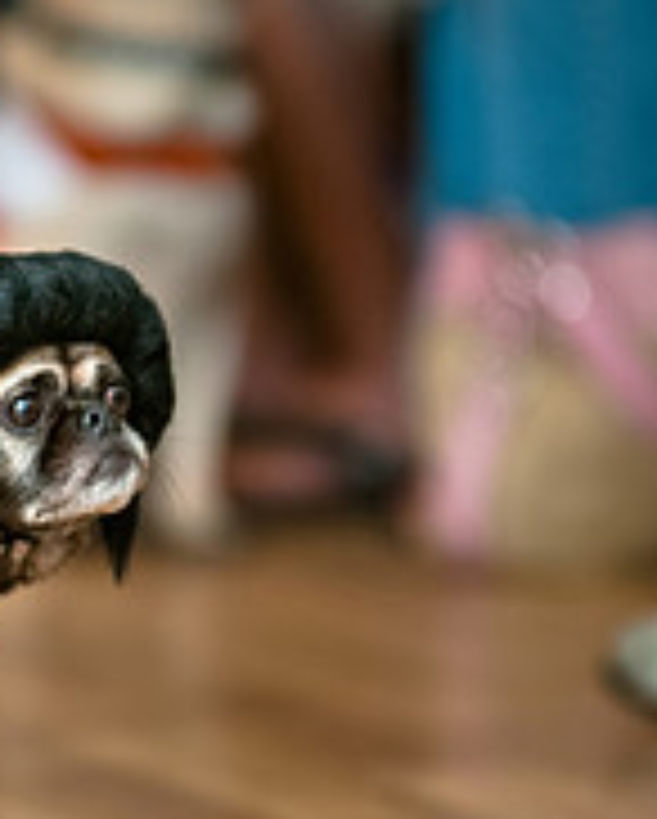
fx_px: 16864
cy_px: 540
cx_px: 65
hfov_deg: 2.2
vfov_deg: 2.8
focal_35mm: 695
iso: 200
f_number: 2.8
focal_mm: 200
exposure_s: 1/200
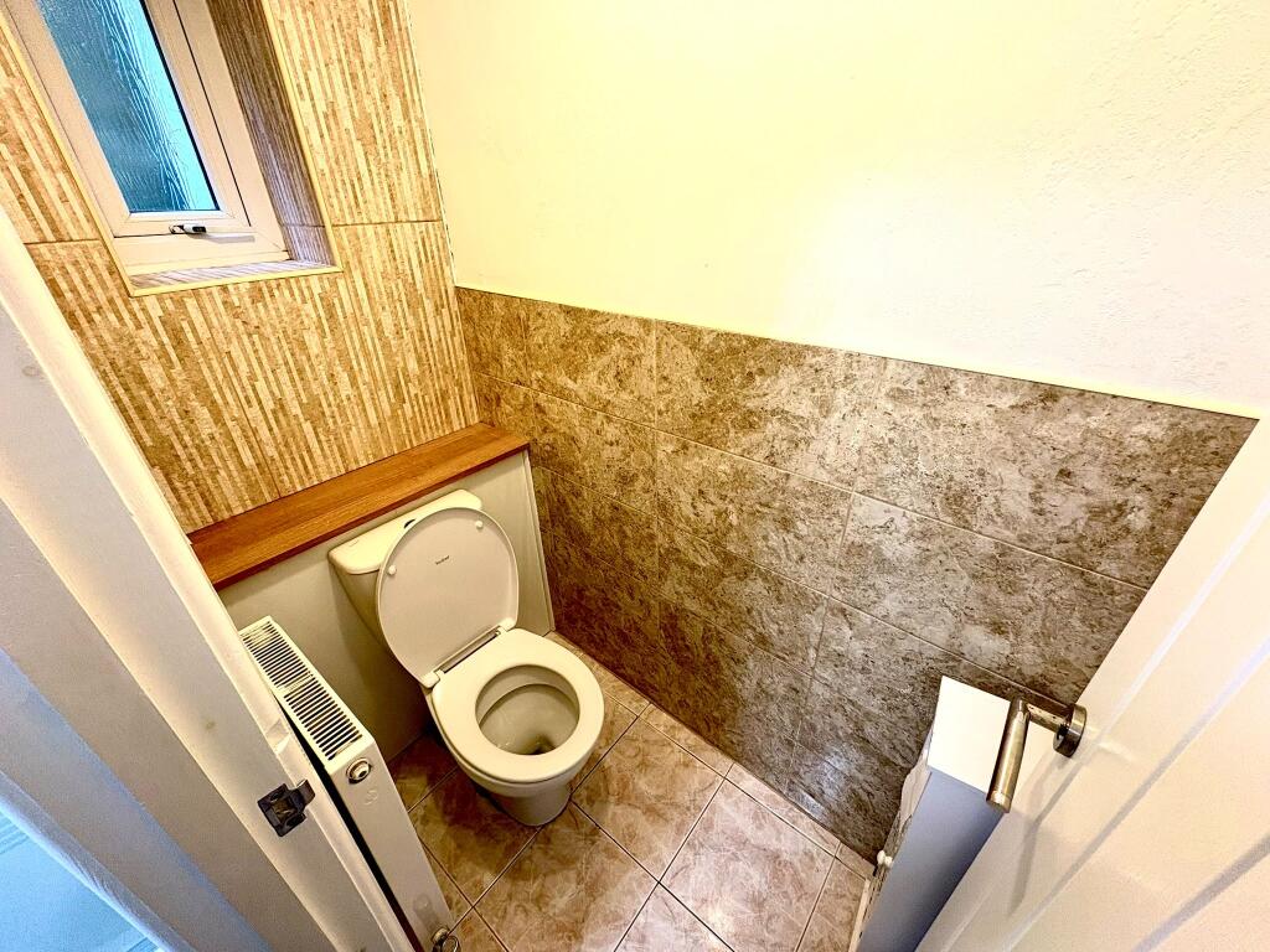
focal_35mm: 14
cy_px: 476
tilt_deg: -29.4
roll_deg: +1.2
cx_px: 635
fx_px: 514
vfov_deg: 85.7
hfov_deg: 102.1
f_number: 2.2
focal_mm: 2.22
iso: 200
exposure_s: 1/50
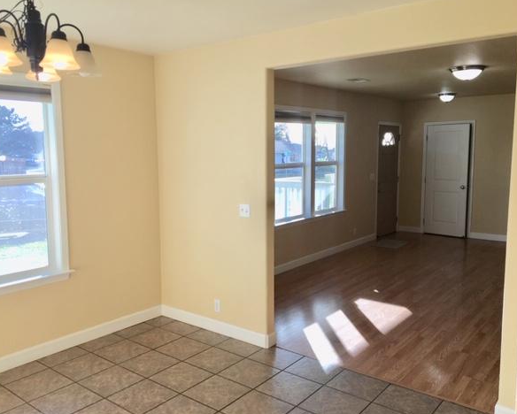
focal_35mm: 31
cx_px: 243
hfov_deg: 57.1
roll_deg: +0.5
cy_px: 204
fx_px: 475
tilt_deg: -4.9
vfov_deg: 47.2
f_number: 2.2
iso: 25
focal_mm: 4.15
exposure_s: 1/123
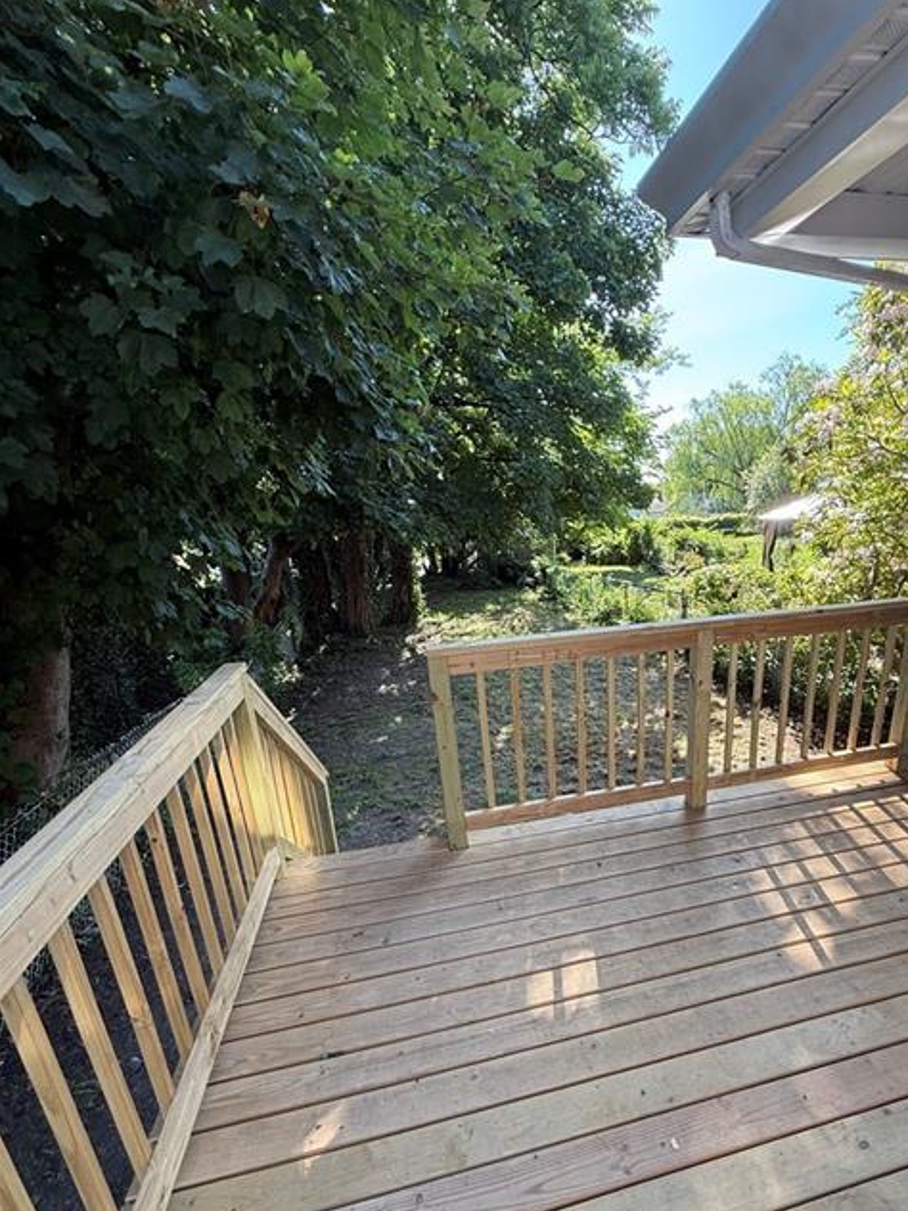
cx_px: 550
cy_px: 696
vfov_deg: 90.4
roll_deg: +2.4
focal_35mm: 17
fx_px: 595
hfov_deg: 73.8
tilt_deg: -16.4
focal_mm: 2.22
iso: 64
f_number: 2.2
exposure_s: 1/141
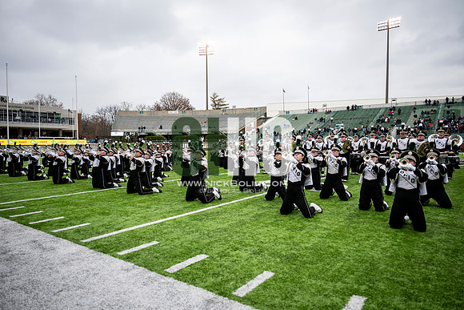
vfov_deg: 53.2
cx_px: 232
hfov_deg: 73.7
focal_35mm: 24
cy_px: 155
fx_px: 309
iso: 100
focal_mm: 24
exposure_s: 1/500
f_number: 2.8
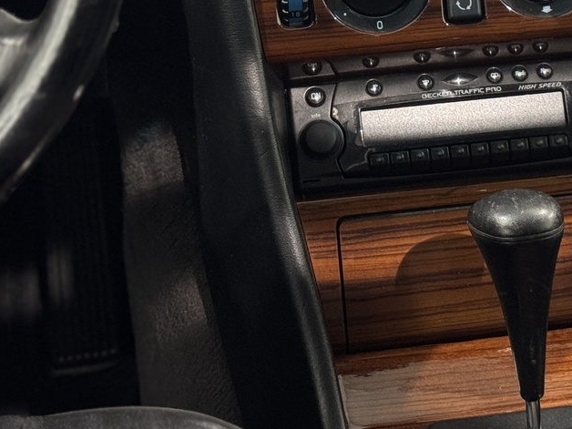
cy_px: -48
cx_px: 425
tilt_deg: -21.8
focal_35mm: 110
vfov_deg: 13.2
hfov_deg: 17.8
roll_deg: +1.6
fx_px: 1818
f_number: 1.78
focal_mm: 6.76
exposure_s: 1/50
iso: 250
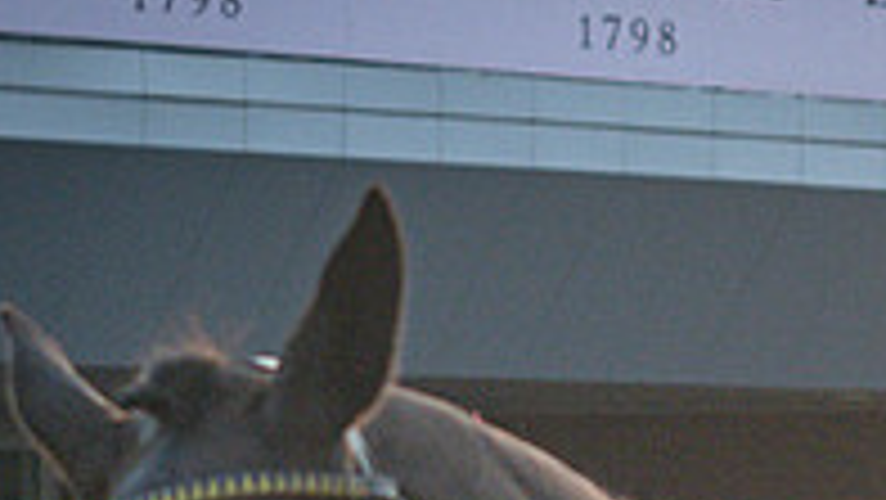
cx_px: 486
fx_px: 7756
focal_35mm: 330
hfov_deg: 6.5
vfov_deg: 3.7
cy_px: 713
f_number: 3.5
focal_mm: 50
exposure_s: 1/2500
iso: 640
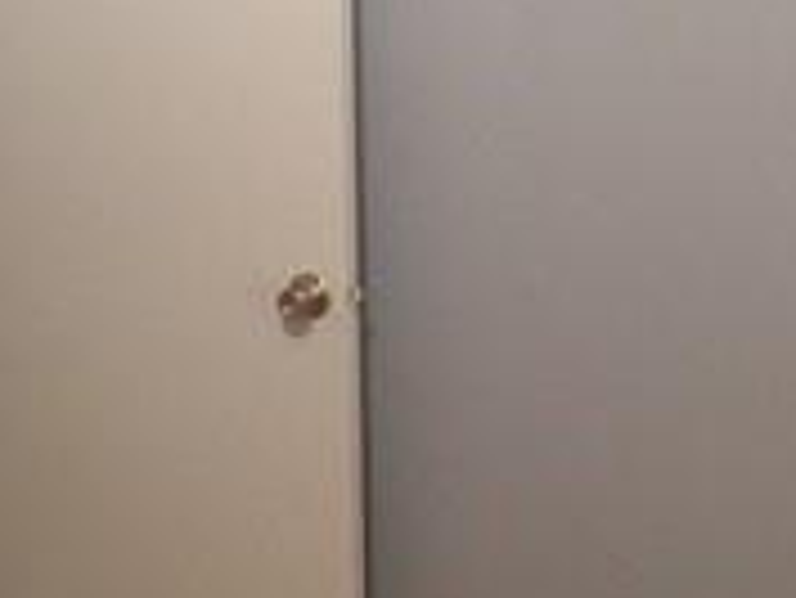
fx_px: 2416
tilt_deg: -11.7
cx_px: 607
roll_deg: -0.3
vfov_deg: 14.1
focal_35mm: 105
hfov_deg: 18.6
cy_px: 265
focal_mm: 4.15
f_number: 2.2
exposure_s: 1/30
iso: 200
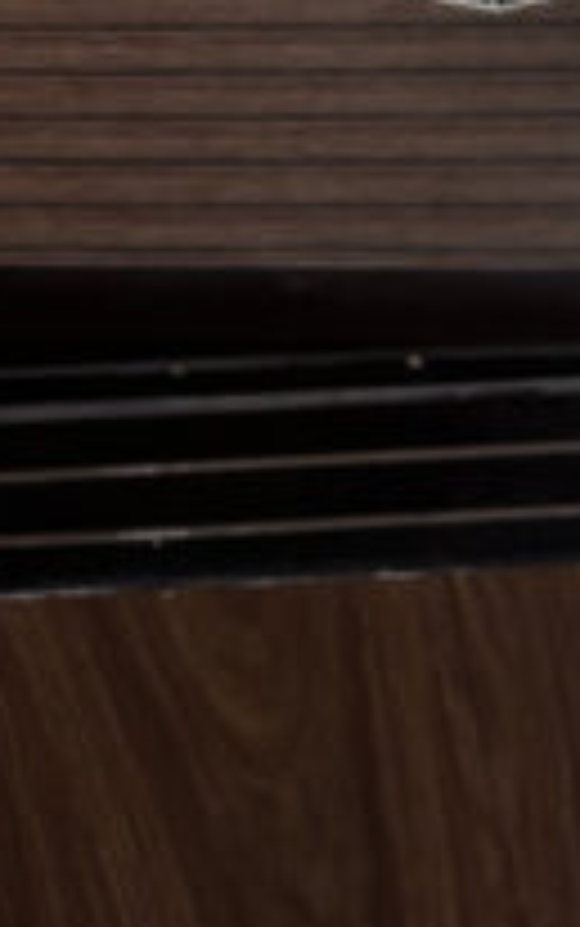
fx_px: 3157
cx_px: 1367
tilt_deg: -23.6
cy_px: -110
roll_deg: +1.9
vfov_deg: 16.2
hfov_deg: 9.4
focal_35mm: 125
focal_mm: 5.96
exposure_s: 1/100
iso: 80
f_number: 1.6
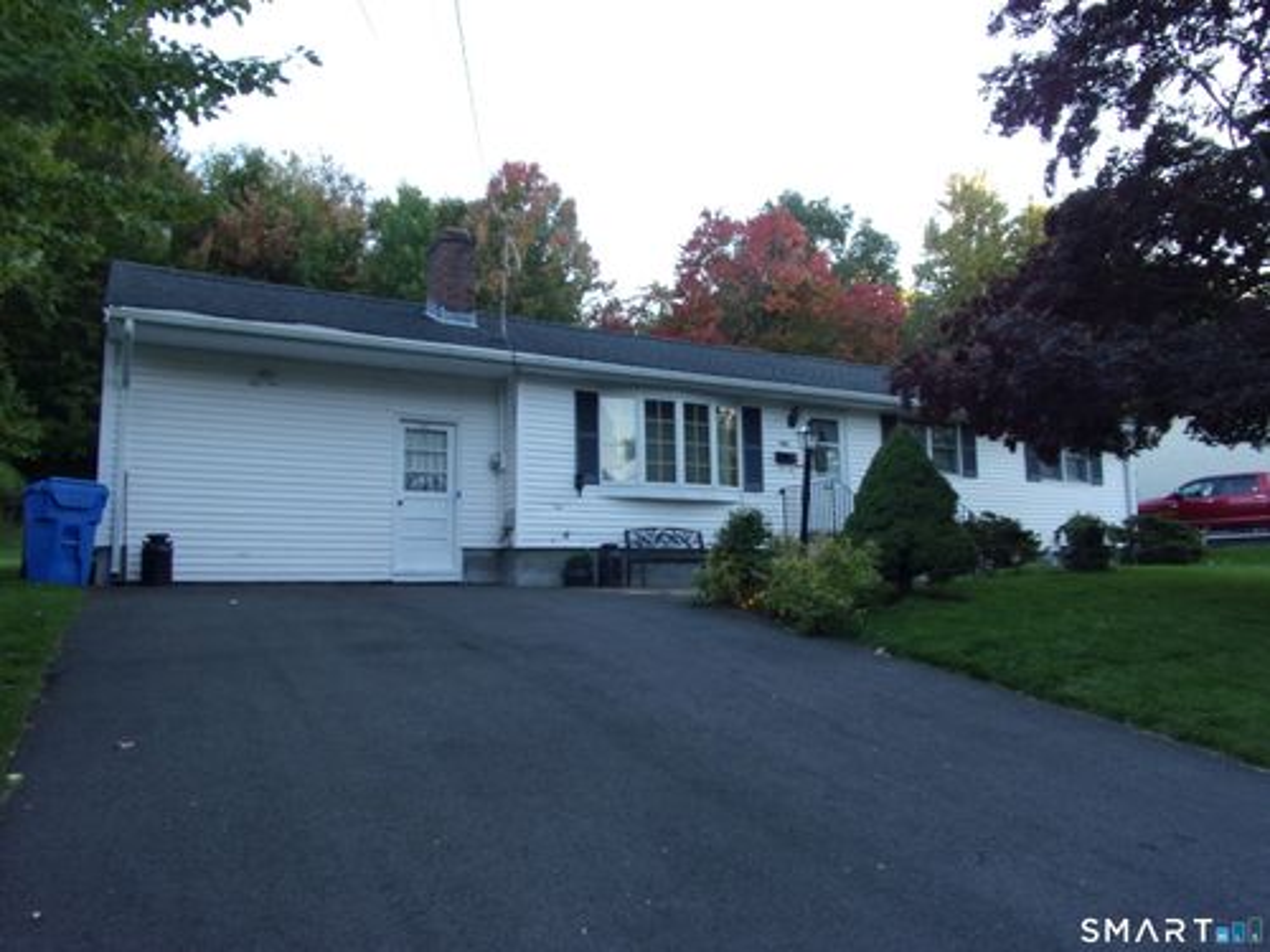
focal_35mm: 24
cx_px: 635
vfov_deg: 56.8
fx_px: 881
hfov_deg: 71.6
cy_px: 476
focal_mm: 4.3
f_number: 3.3
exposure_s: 1/70
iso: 80
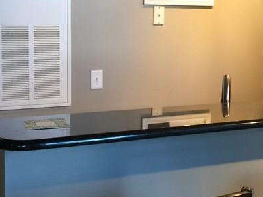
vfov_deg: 19.4
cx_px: 197
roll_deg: -1.9
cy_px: 77
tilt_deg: -7.1
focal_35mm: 76
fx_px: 577
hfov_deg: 25.4
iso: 64
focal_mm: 4.15
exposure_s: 1/15
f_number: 2.2
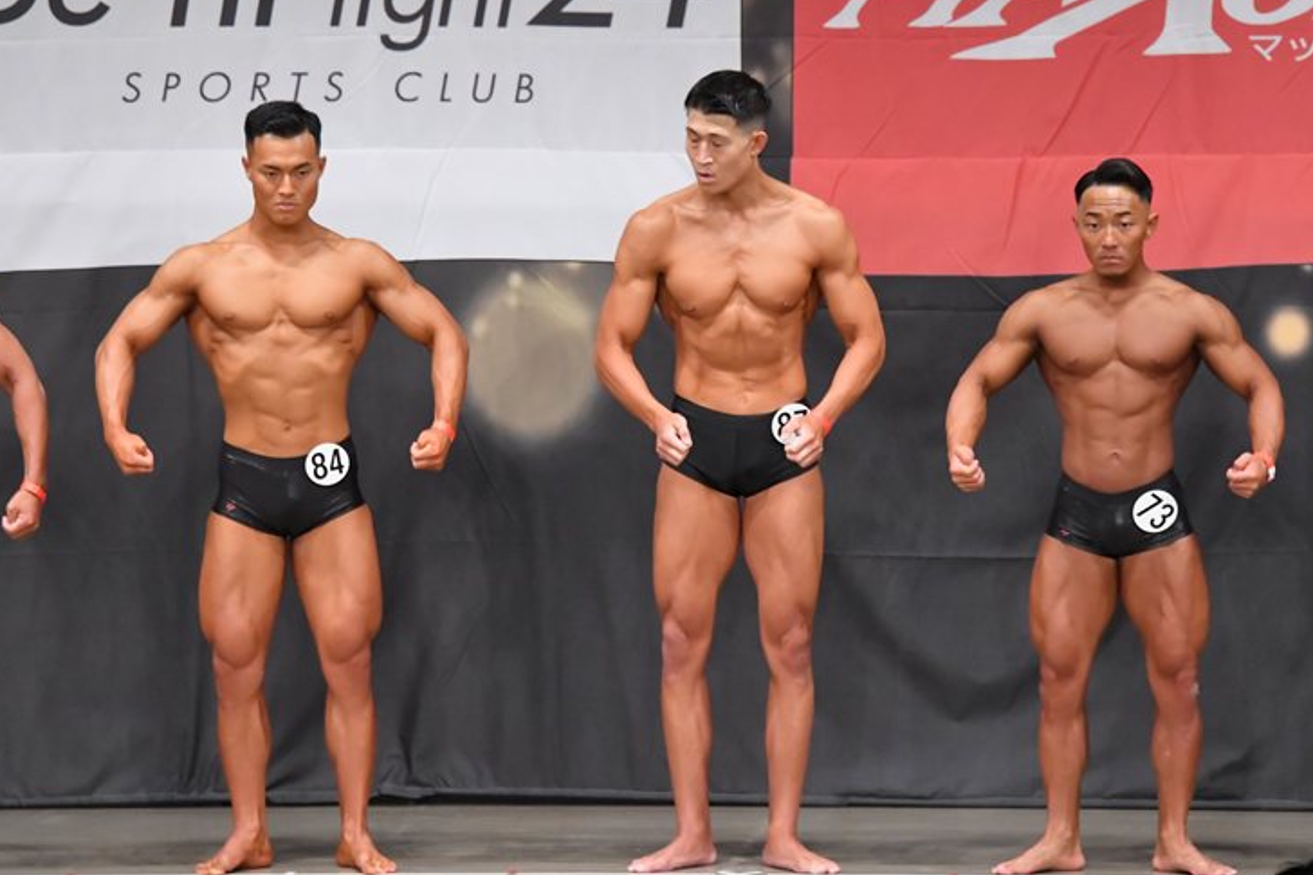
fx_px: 7839
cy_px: 444
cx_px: 675
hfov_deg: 9.6
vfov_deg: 6.4
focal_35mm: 215
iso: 6400
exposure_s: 1/400
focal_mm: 135
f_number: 5.6
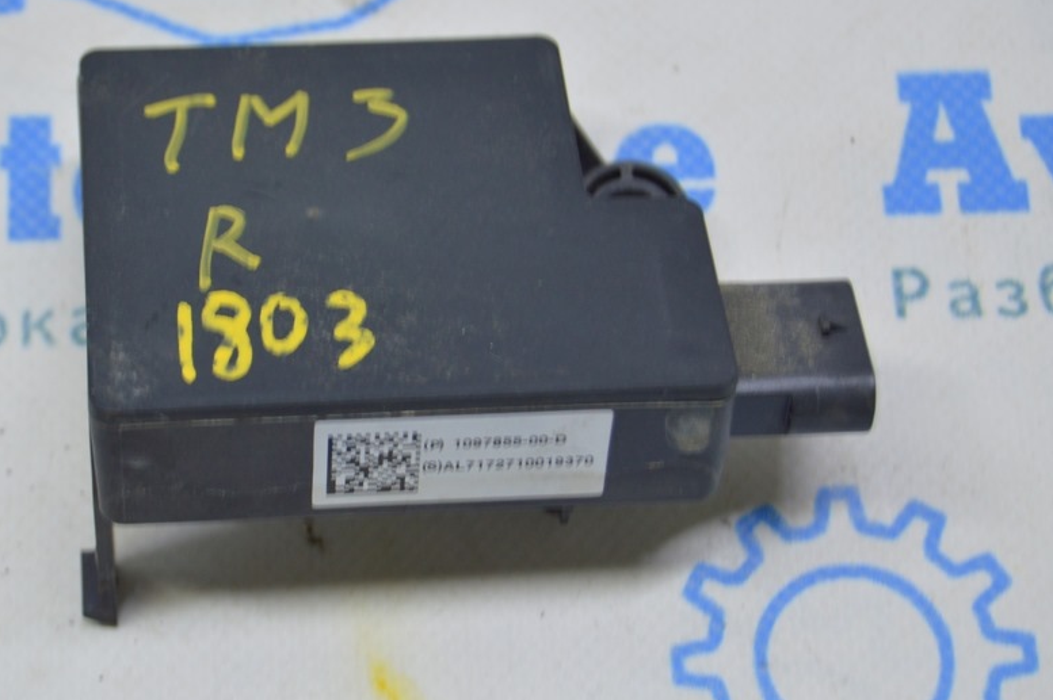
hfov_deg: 18.8
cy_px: 327
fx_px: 3176
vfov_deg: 12.6
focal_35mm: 109
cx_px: 362
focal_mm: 55
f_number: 5.6
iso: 400
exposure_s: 1/20
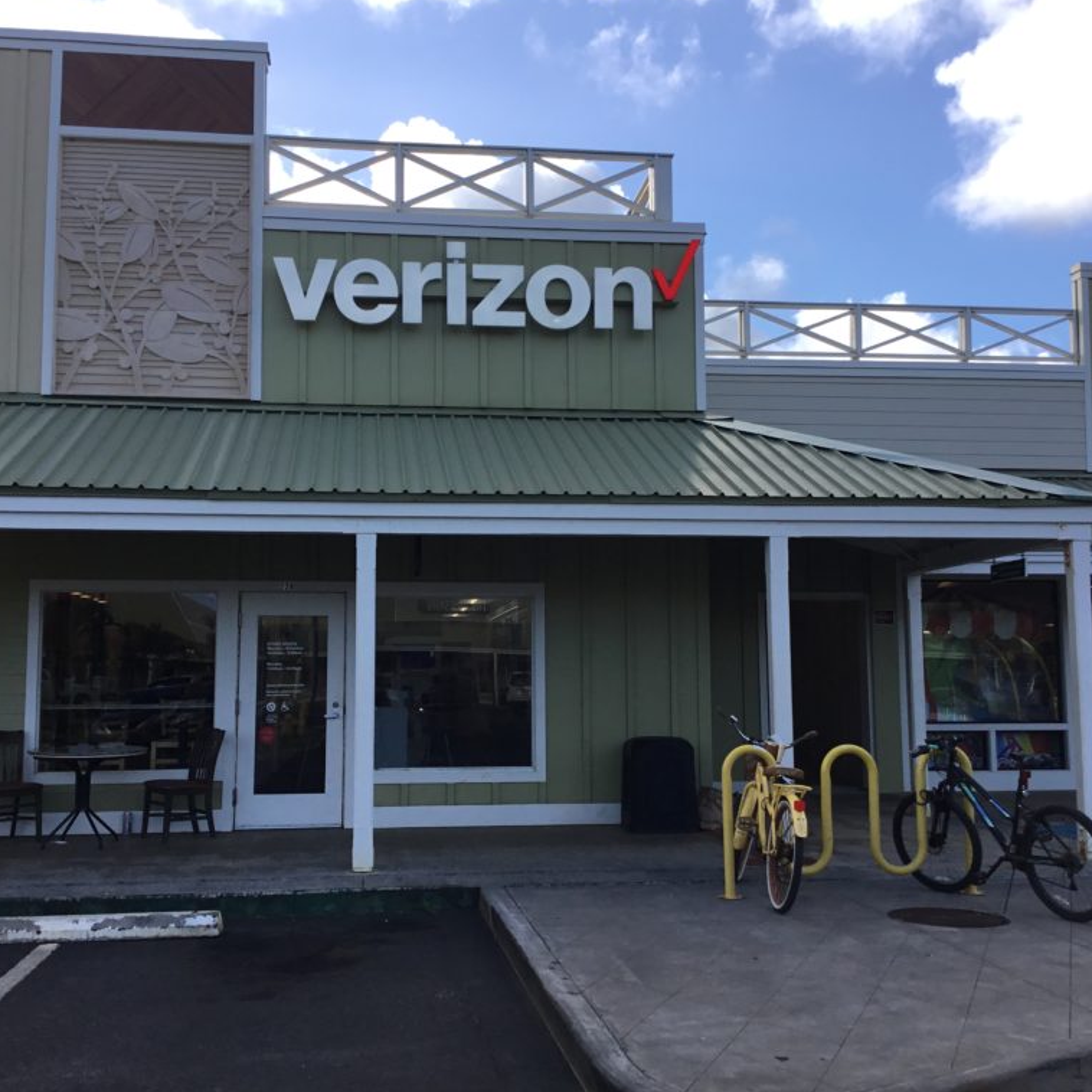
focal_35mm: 37
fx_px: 1321
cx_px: 516
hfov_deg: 44.9
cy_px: 542
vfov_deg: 44.9
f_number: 2.4
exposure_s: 1/702
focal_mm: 3.3
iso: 25
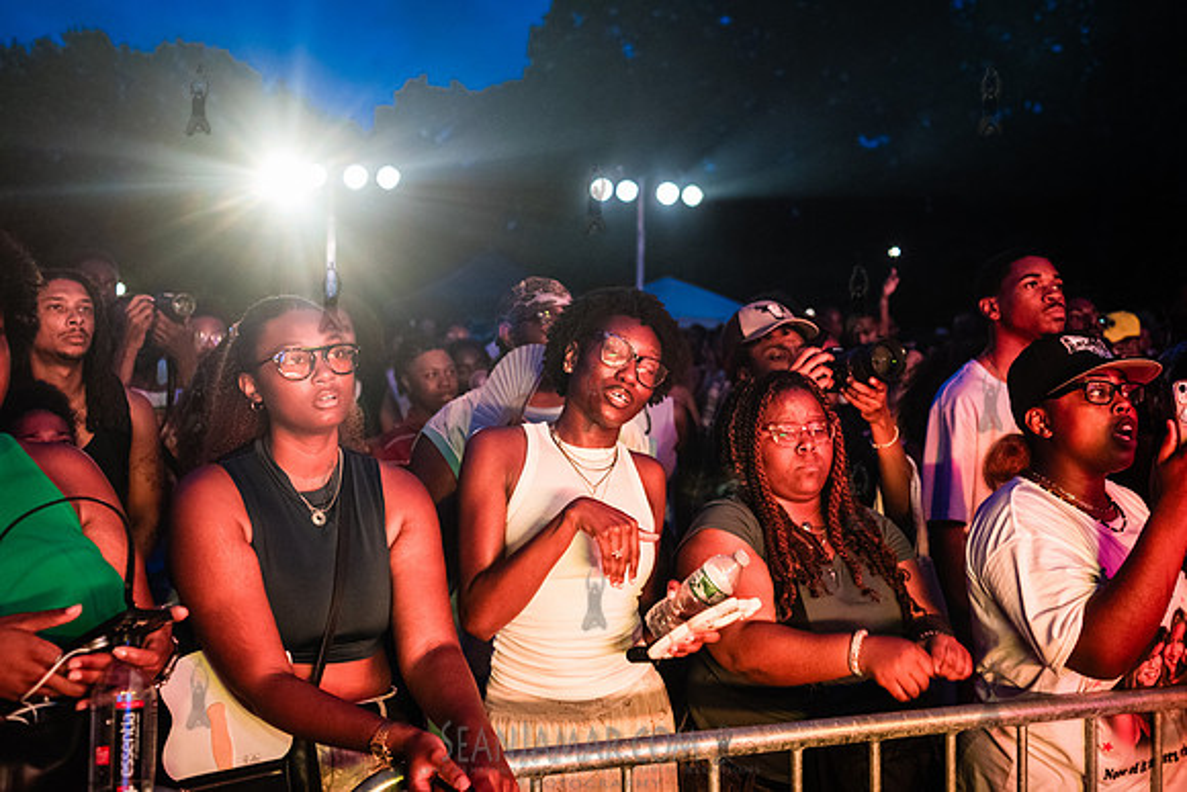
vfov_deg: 37.9
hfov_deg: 54.4
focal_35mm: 35
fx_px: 1154
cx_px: 594
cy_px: 396
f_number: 3.2
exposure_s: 1/200
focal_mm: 35
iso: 4000
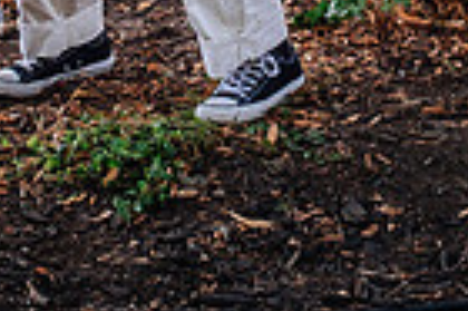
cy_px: -243
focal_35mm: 134
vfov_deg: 9.7
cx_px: 331
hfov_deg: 15.3
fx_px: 1740
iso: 800
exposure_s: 1/250
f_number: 3.6
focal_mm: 20.6
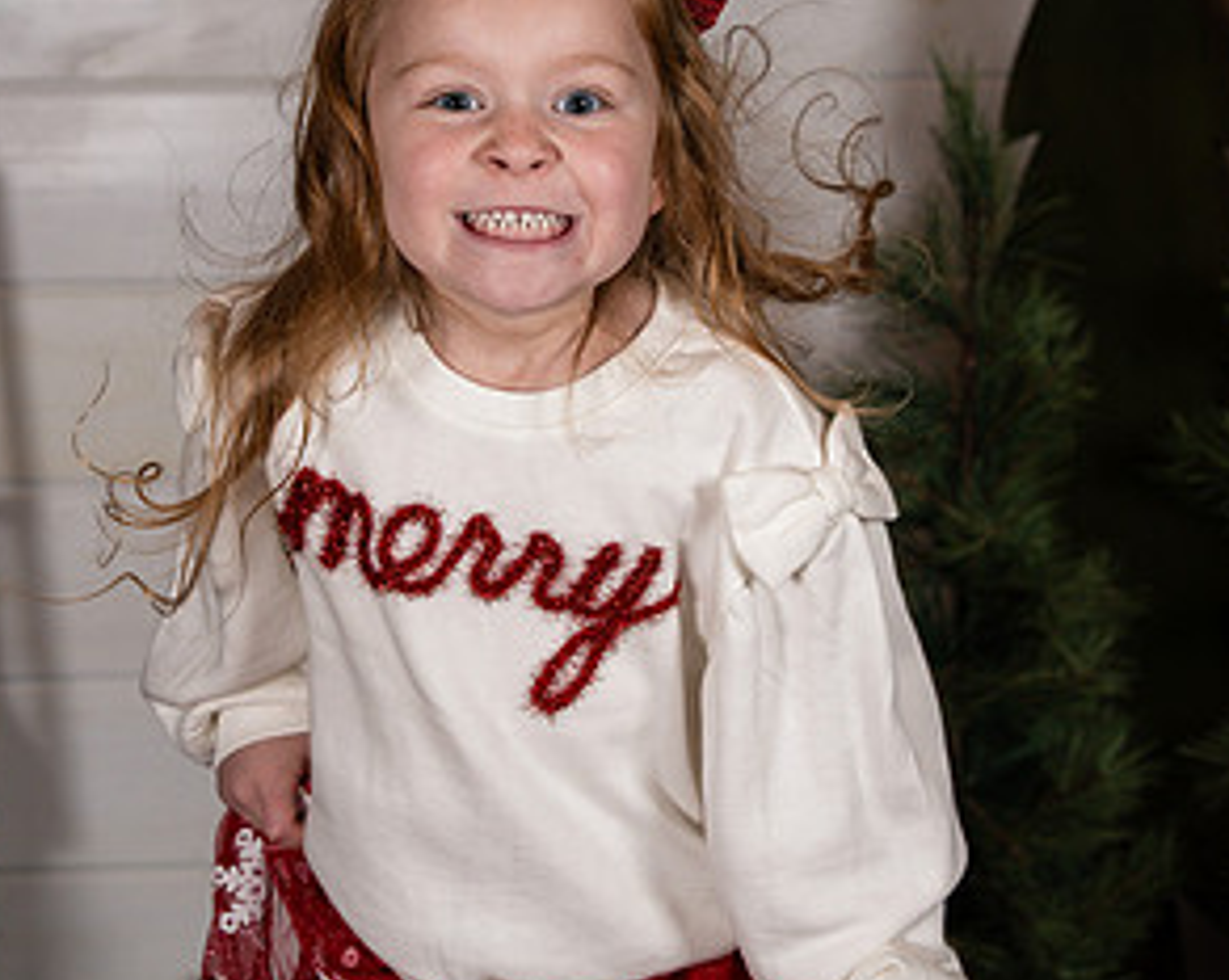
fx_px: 3488
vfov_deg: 15.9
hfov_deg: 20.0
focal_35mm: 96
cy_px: 270
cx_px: 726
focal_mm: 47
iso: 200
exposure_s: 1/250
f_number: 4
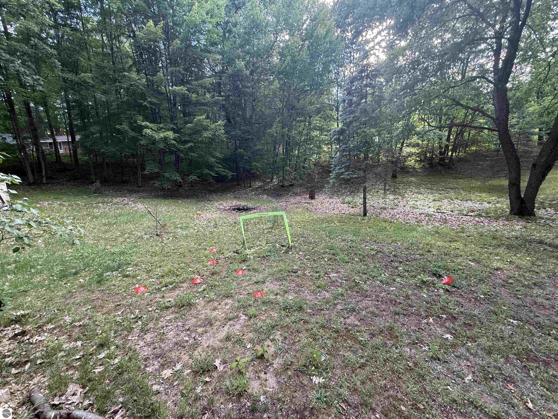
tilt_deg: -11.6
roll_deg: +1.1
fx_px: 226
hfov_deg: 102.1
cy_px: 210
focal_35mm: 14
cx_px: 279
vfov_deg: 85.7
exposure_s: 1/99
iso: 80
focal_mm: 2.22
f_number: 2.2
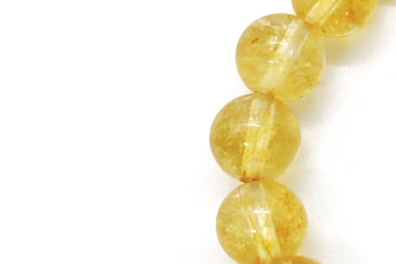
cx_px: 573
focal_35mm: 335
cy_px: 208
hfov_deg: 6.1
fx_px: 3686
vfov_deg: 4.1
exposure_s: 1/30
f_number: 5.6
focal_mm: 50
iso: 160
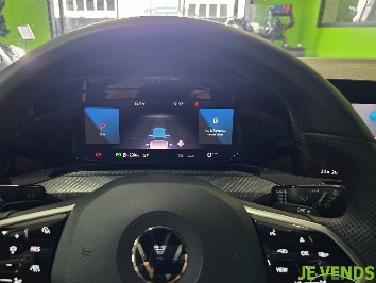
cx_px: 159
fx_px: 293
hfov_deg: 64.9
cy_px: 140
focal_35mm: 27
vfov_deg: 51.4
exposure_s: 1/100
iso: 800
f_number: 1.7
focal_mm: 6.25
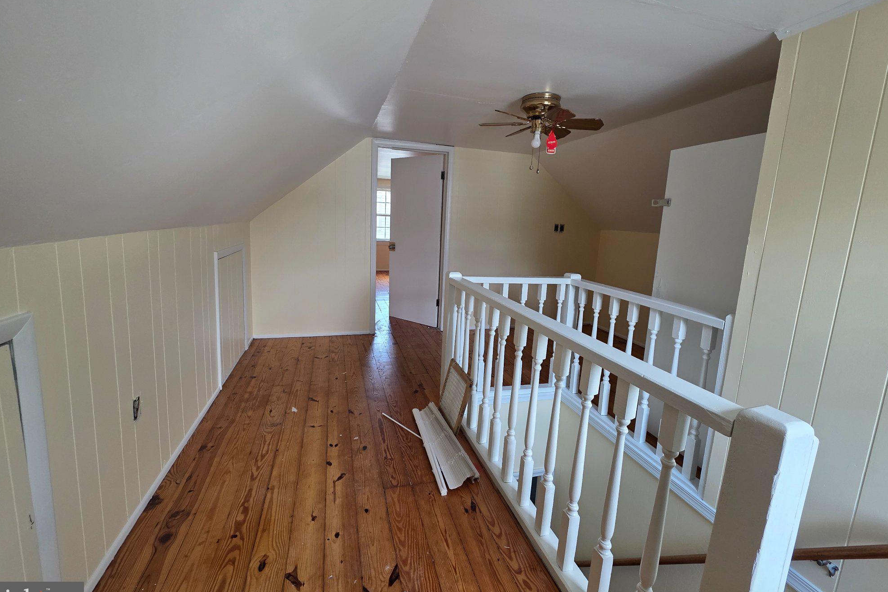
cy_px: 274
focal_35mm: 14
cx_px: 431
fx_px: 345
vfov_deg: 81.1
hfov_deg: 104.2
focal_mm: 2.2
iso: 160
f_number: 1.9
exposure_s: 1/120
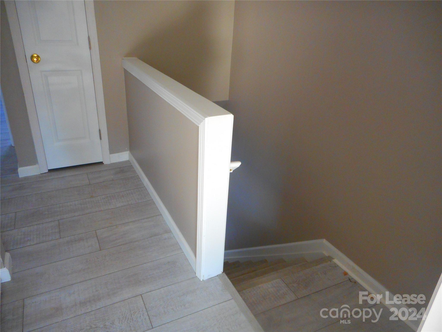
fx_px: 319
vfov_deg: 54.9
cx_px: 221
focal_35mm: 25
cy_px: 166
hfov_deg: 69.4
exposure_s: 1/30
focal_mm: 4.5
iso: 280
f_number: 3.7
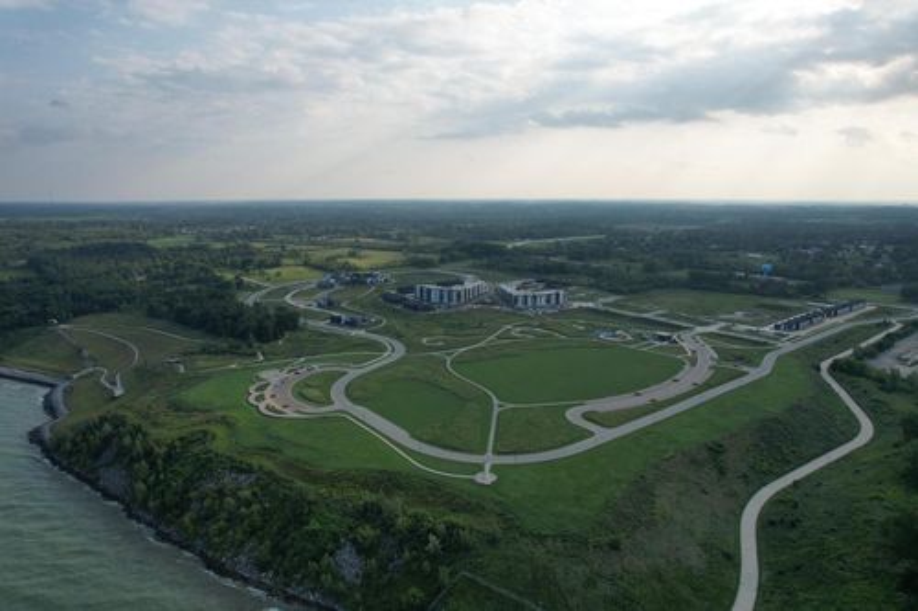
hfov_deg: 78.6
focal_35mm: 22
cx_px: 459
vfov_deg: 57.2
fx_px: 561
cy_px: 306
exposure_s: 1/640
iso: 100
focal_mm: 8.38
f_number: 2.8
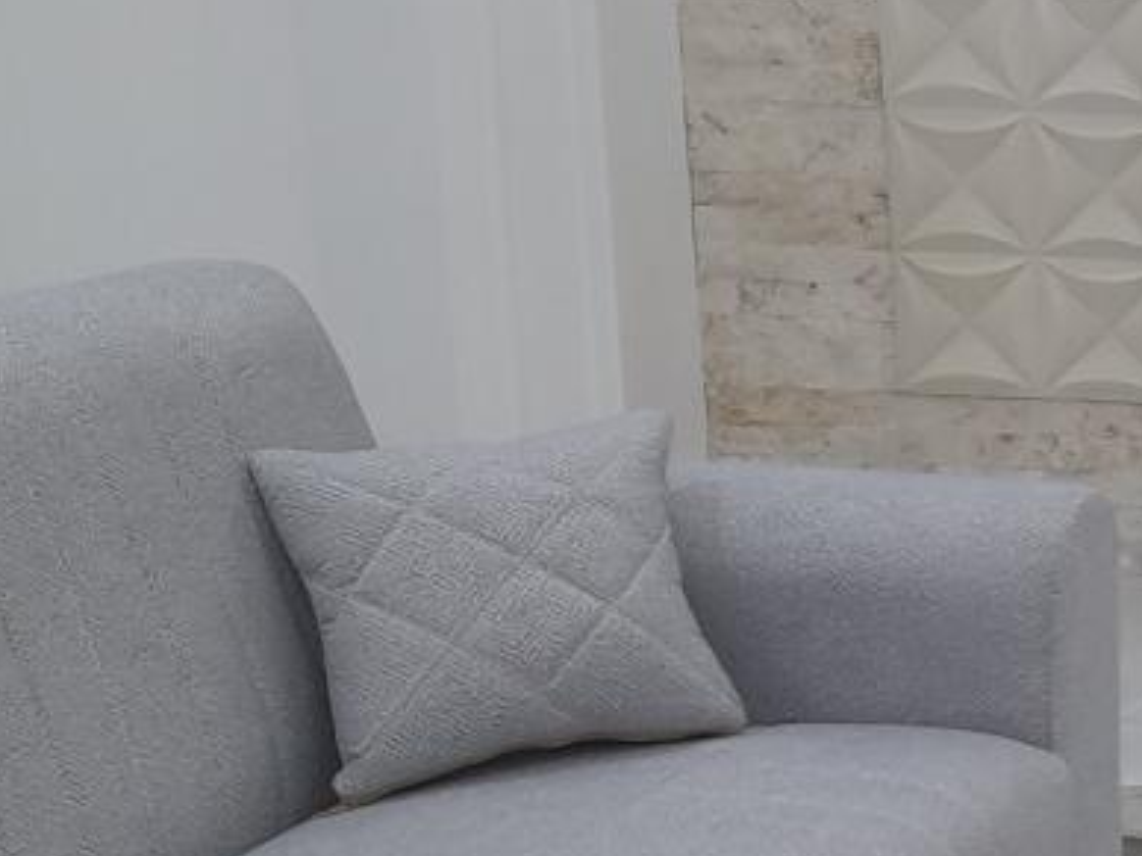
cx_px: 2337
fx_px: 3398
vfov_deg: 14.4
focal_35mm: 103
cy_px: 524
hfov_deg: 15.1
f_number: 2
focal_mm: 4.6
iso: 64
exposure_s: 1/50
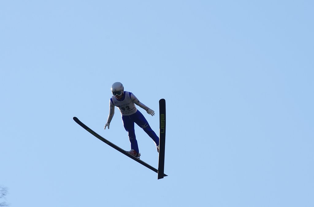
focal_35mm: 300
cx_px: 157
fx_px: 2610
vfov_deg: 4.6
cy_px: 104
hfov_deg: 6.9
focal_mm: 200
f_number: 10
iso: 100
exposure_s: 1/160
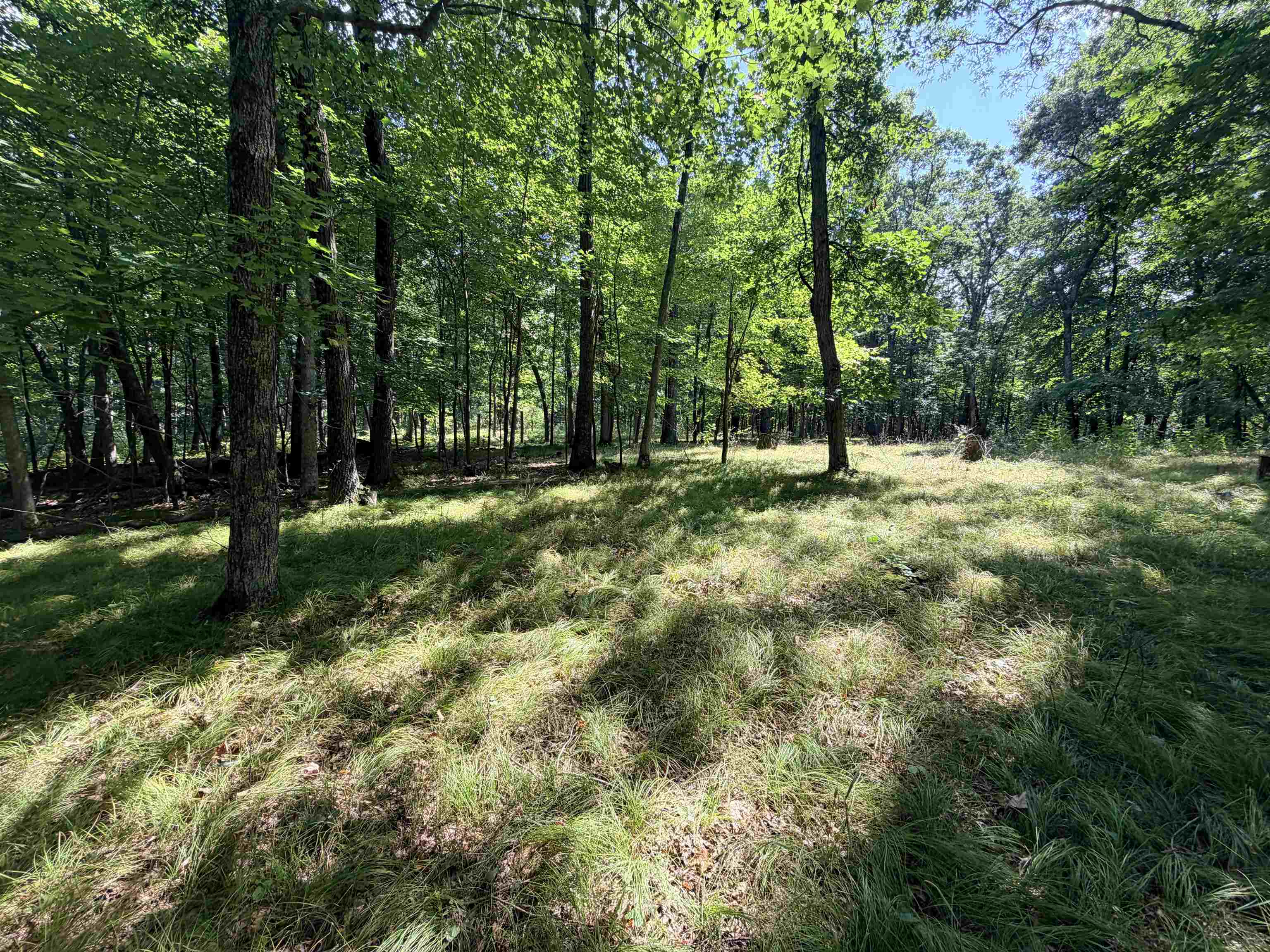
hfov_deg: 102.1
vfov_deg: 85.7
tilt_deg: -2.8
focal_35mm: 14
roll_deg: -2.8
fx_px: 514
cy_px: 476
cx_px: 635
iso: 40
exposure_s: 1/186
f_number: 2.2
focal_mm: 2.22
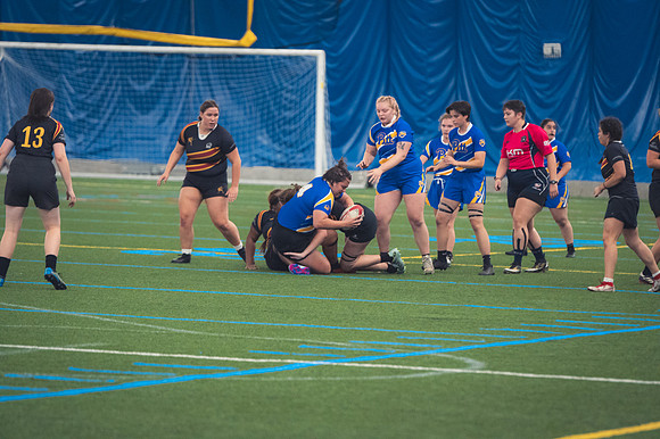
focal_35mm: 255
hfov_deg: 8.1
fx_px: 4672
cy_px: 220
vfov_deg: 5.4
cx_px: 330
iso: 3600
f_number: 2.8
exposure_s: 1/320
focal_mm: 170
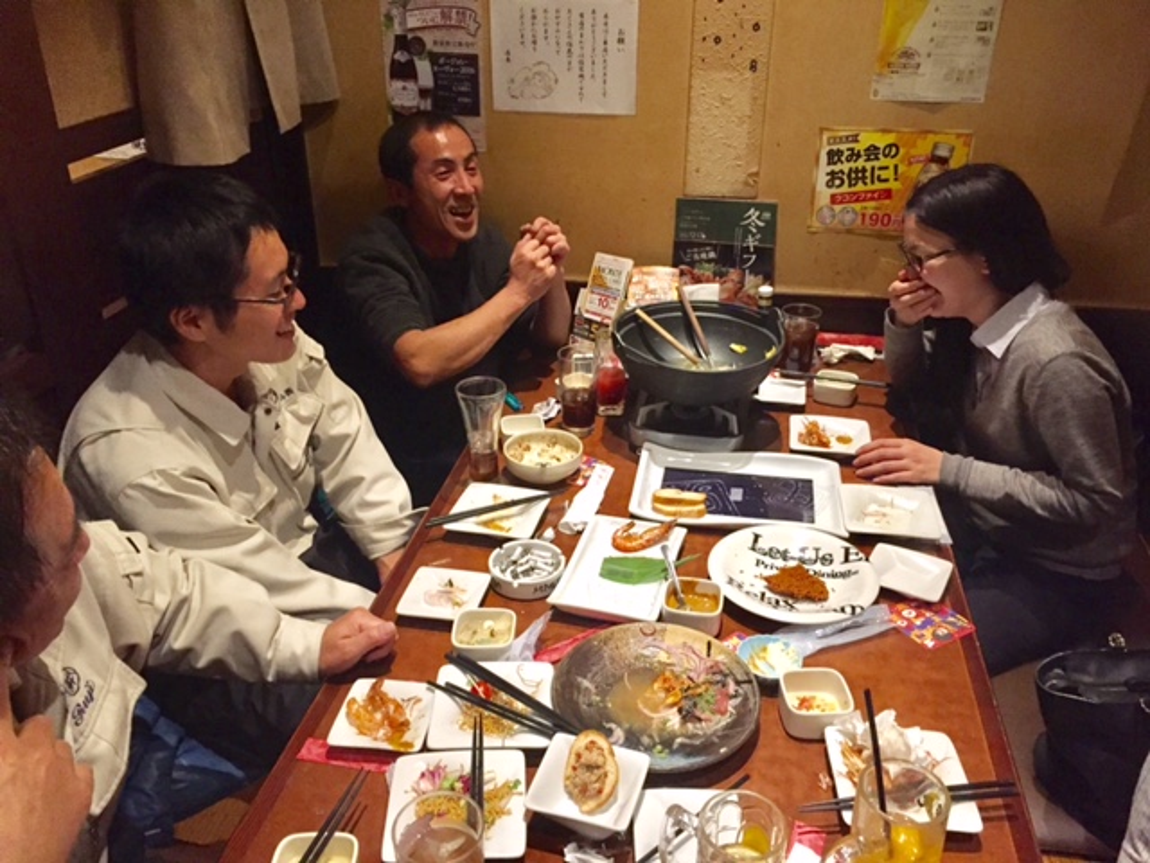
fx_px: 963
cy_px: 432
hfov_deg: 61.7
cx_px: 575
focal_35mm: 29
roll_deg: -0.4
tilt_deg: -26.4
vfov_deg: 48.2
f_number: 2.2
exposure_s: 1/30
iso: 250
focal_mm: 4.15
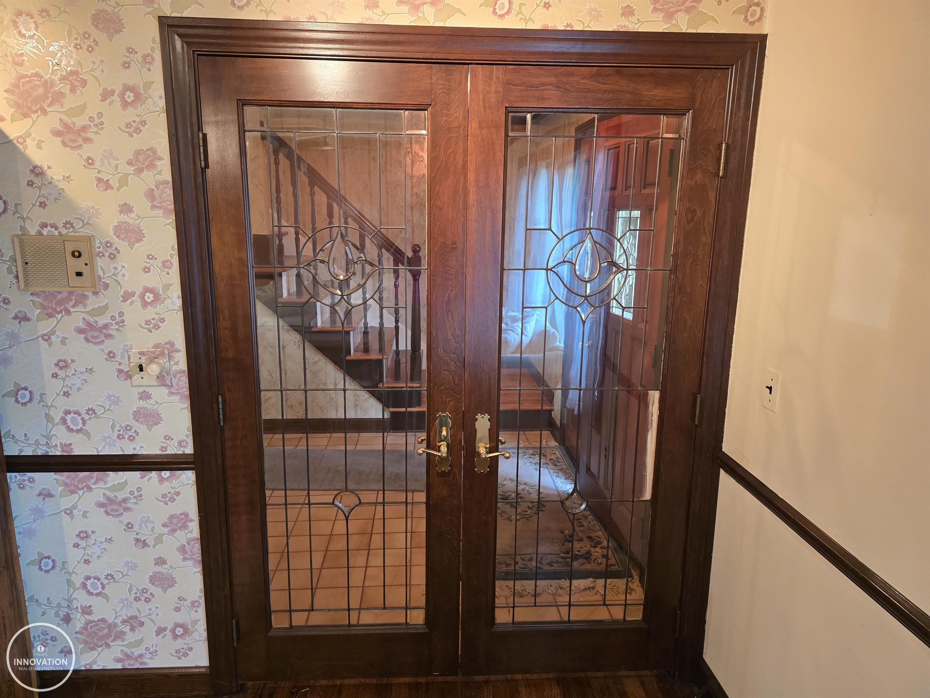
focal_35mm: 23
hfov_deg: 73.9
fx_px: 618
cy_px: 349
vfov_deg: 58.9
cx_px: 465
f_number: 1.7
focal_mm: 6.3
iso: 640
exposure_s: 1/60
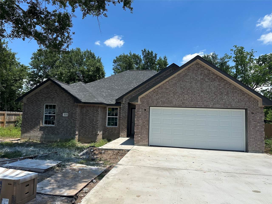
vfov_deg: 56.8
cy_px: 102
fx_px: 189
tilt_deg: +8.3
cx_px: 136
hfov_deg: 71.6
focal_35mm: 24
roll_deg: -3.8
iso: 80
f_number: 1.78
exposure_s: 1/4762
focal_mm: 6.86
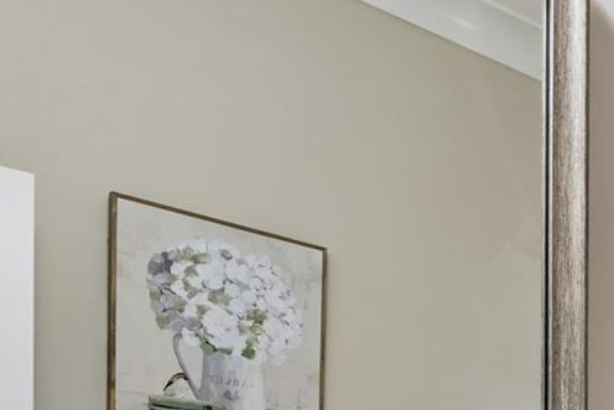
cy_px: 621
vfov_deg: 18.3
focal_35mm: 66
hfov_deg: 23.4
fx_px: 1126
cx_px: 958
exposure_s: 1/3.33
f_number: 13
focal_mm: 16
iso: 400
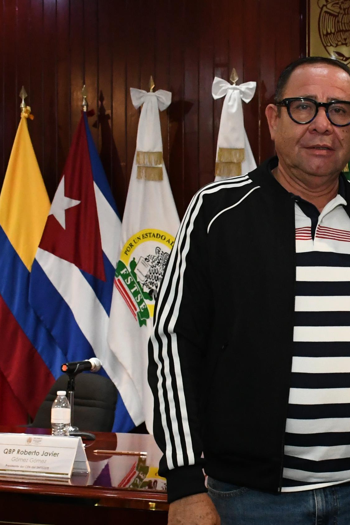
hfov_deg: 19.5
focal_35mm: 67
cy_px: 287
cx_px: 376
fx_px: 977
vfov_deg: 30.1
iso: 3200
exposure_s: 1/100
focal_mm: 18
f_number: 5.6
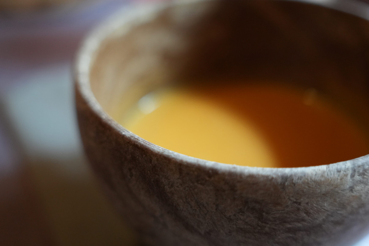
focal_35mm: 41
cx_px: 181
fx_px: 418
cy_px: 125
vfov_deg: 32.8
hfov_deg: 47.7
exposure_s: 1/60
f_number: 2.8
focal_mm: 25.8
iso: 1250
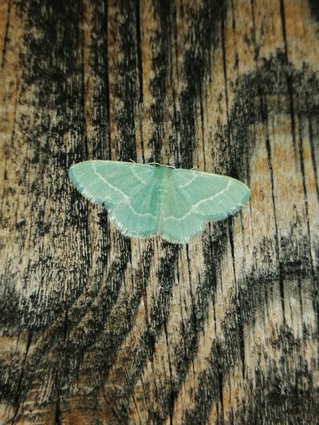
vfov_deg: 42.9
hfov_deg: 32.9
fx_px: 541
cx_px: 160
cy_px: 212
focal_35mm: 44
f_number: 1.8
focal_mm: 3.95
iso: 50
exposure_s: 1/235
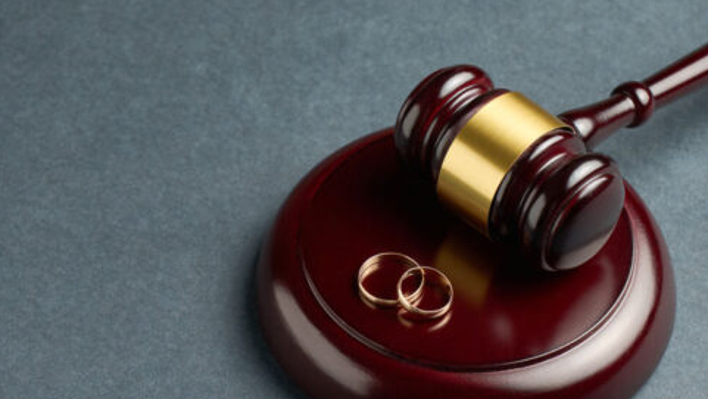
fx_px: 2517
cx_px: 306
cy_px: 265
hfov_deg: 16.0
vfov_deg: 9.1
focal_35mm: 134
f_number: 7.1
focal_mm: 75
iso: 400
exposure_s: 1/100
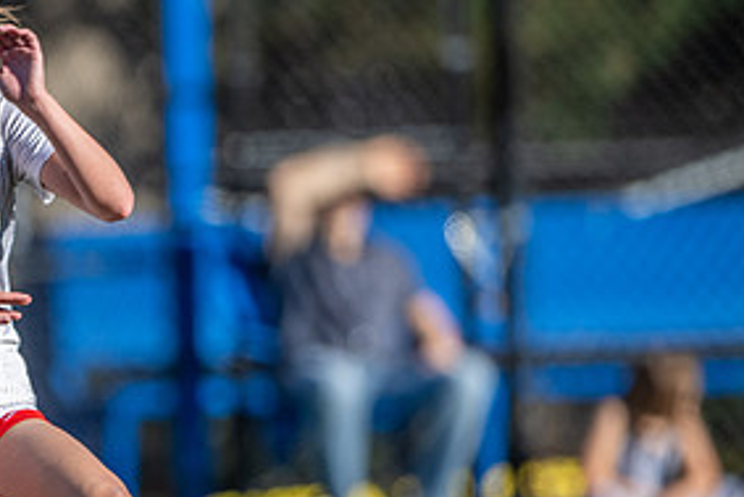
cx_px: -420
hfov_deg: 1.6
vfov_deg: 1.0
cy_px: 394
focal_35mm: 1315
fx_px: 27189
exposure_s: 1/1000
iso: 90
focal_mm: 400
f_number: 3.2
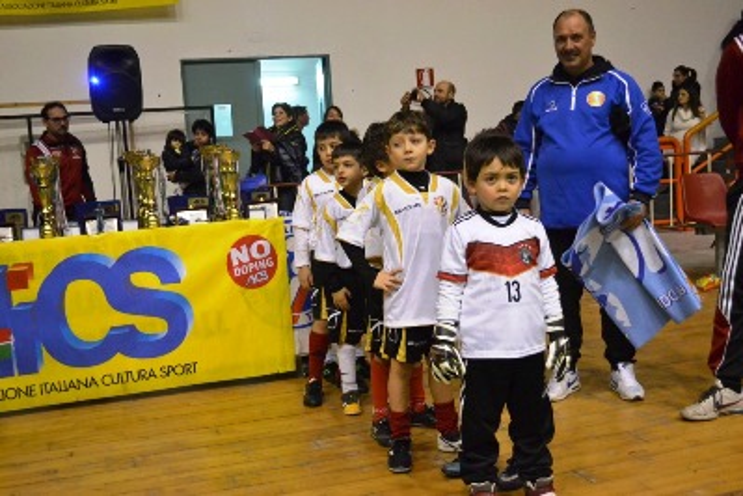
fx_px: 867
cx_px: 372
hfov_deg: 46.4
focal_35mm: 42
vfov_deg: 31.9
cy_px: 248
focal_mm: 28
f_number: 4.5
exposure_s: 1/100
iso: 3200
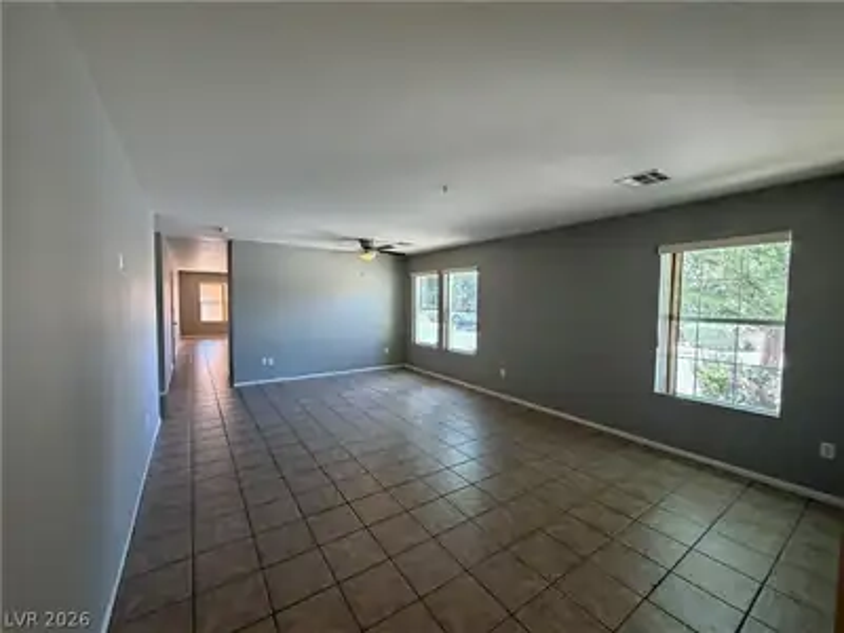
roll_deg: -0.6
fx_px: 341
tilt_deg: -3.9
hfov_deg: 102.1
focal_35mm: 14
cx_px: 422
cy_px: 316
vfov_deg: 85.7
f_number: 2.2
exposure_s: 1/120
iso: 250
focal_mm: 2.22
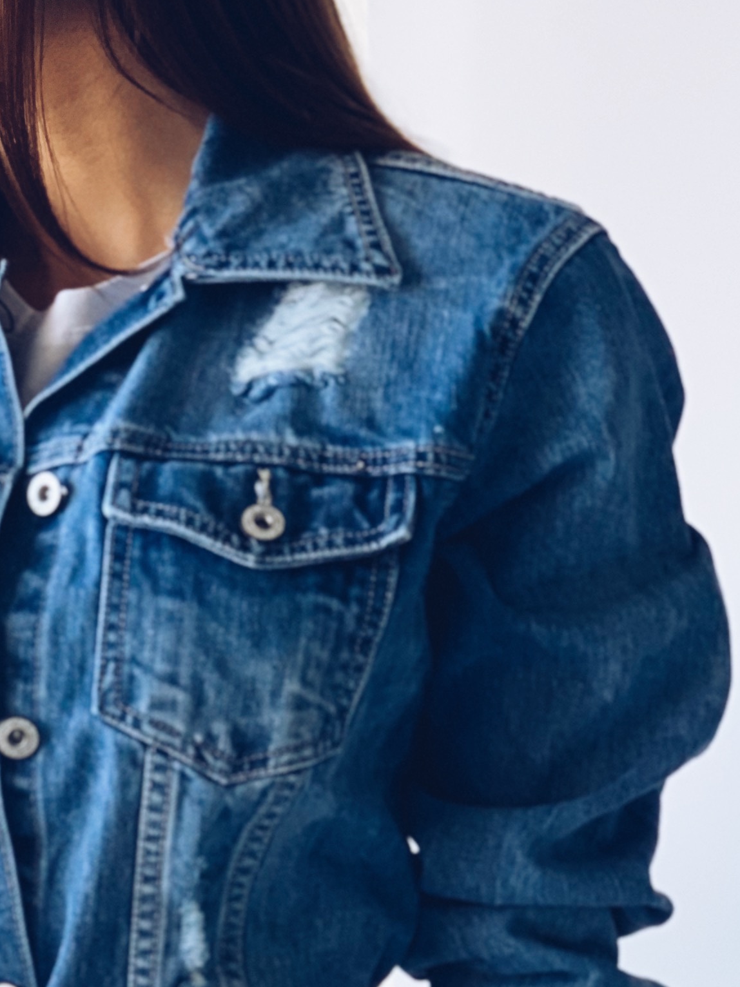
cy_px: 987
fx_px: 3904
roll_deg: +2.7
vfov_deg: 14.2
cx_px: -130
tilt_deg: -8.3
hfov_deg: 10.7
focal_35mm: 137
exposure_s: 1/122
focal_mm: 6
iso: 80
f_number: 2.4
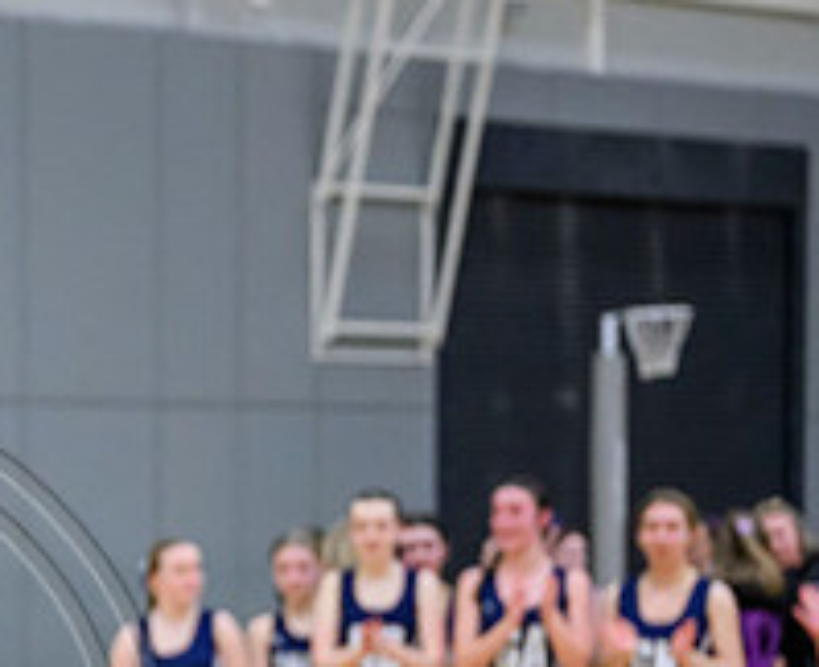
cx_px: -492
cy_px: 786
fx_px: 3856
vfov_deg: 9.7
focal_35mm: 158
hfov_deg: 11.5
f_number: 3.5
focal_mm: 50
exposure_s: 1/500
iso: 5000
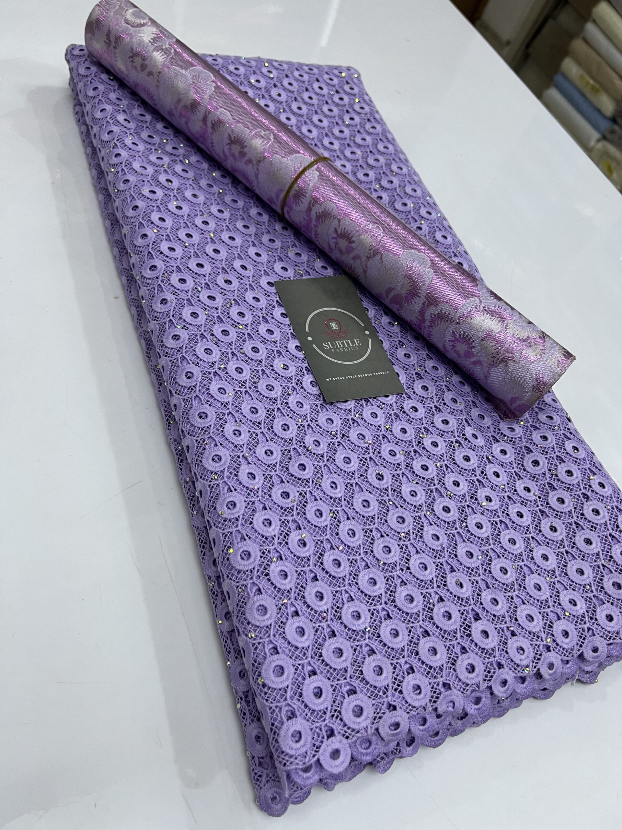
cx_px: 311
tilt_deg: -51.1
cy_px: 415
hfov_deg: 53.1
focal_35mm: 26
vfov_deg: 67.3
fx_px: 623
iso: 80
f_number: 1.5
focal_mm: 5.7
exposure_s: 1/50
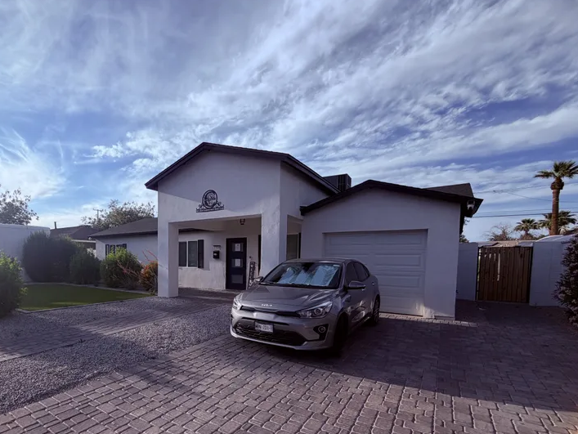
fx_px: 317
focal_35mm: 19
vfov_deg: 67.4
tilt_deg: -3.4
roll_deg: -0.1
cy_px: 277
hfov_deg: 82.1
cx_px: 198
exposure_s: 1/770
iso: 25
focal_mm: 2.2
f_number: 2.2
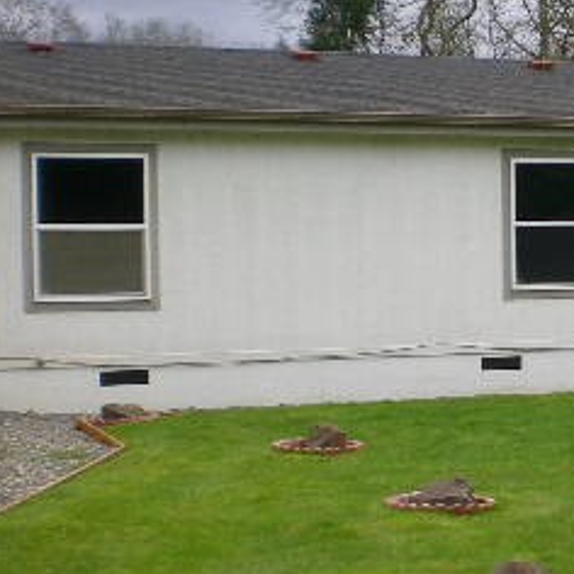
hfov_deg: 18.5
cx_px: 610
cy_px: 309
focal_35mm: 91
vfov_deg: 19.1
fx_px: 1707
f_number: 4.6
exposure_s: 1/187
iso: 50
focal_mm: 6.3
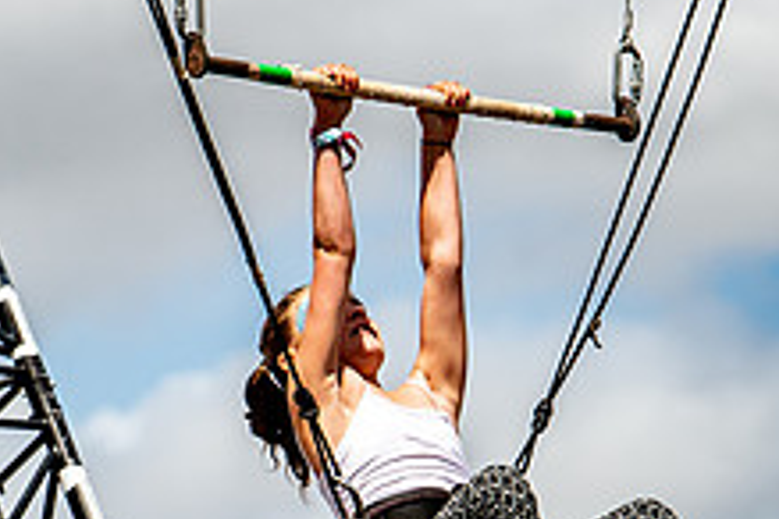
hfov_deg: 4.2
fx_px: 10581
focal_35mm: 489
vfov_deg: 2.8
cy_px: 629
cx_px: 370
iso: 100
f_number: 5.6
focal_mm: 185
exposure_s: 1/1000
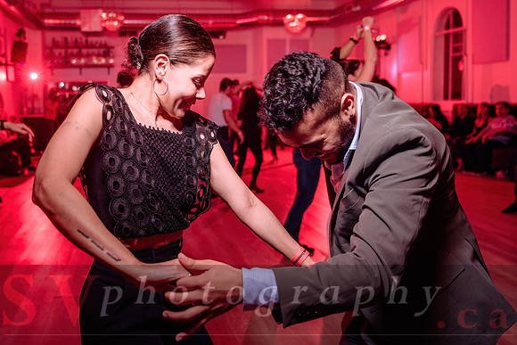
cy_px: 134
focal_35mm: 37
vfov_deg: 36.1
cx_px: 209
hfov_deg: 51.9
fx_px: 527
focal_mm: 30
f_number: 3.2
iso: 800
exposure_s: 1/60
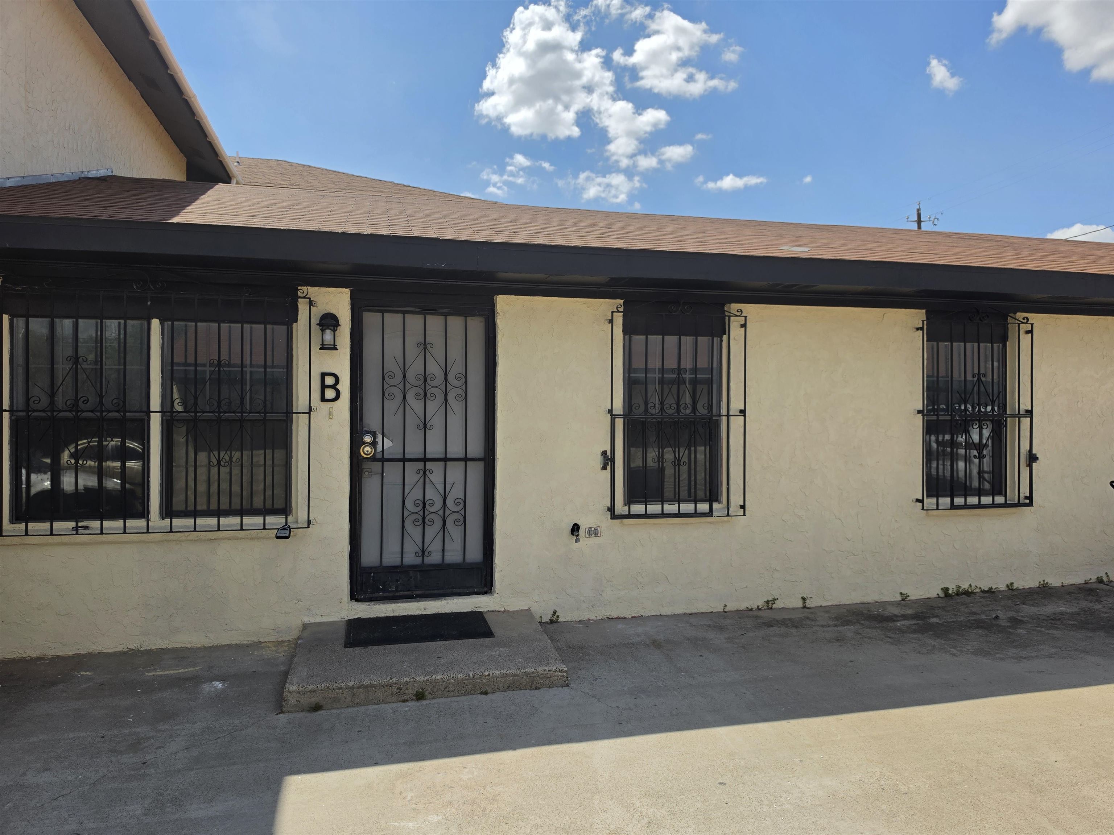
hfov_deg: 73.9
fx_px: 740
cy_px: 418
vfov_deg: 58.9
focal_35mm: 23
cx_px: 557
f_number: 1.4
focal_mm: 6.5
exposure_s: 1/7939
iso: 64
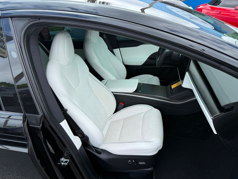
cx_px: 119
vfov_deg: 56.8
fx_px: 165
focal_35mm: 24
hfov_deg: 71.6
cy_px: 90
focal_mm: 6.76
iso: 80
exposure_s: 1/1901
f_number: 1.78
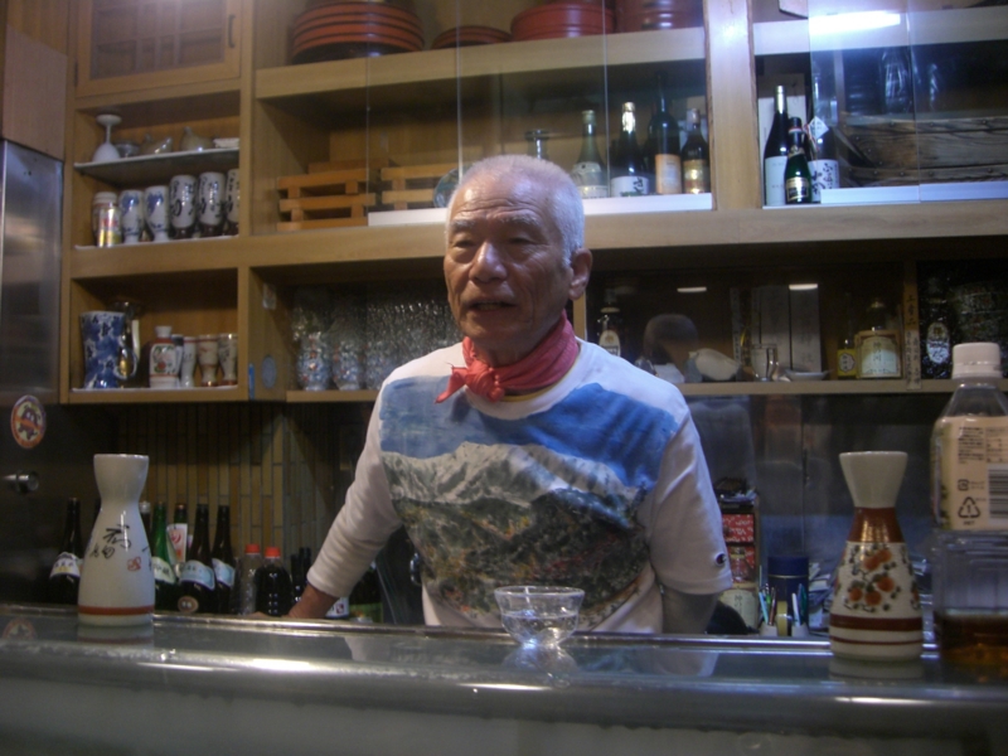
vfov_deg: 37.7
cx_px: 504
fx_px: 1107
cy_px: 378
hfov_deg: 49.0
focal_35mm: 38
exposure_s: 1/8
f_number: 2.7
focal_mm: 6.2
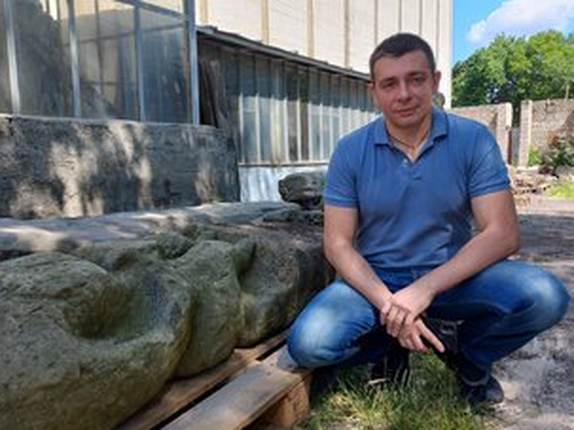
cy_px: 224
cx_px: 277
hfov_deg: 55.4
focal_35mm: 33
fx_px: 547
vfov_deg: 42.9
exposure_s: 1/208
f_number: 1.8
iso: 25
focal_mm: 4.6
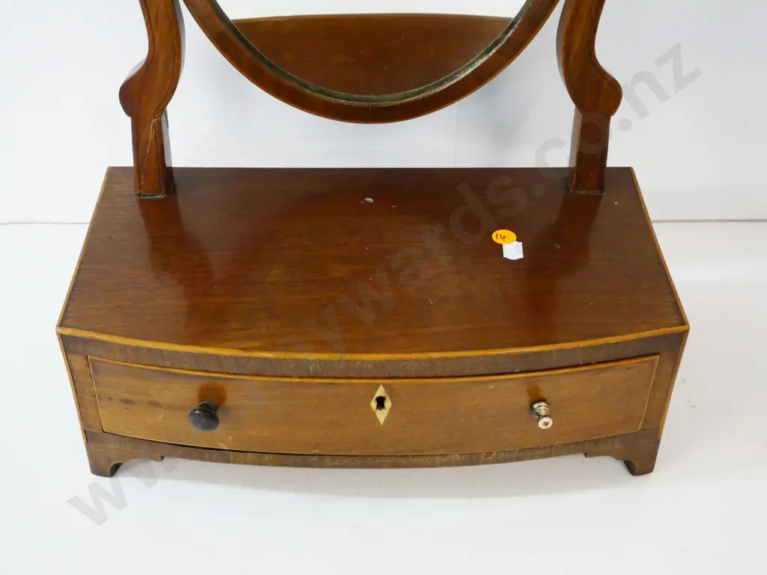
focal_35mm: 44
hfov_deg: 42.9
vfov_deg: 32.9
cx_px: 384
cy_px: 288
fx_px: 975
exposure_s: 1/80
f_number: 5.6
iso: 3200
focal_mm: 22
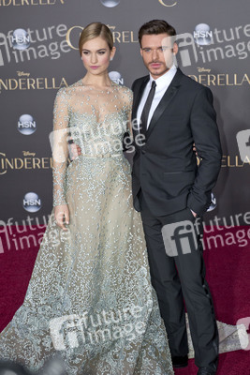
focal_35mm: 70
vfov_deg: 28.8
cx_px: 125
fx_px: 728
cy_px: 188
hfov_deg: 19.5
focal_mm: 70
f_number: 4
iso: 400
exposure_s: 1/400
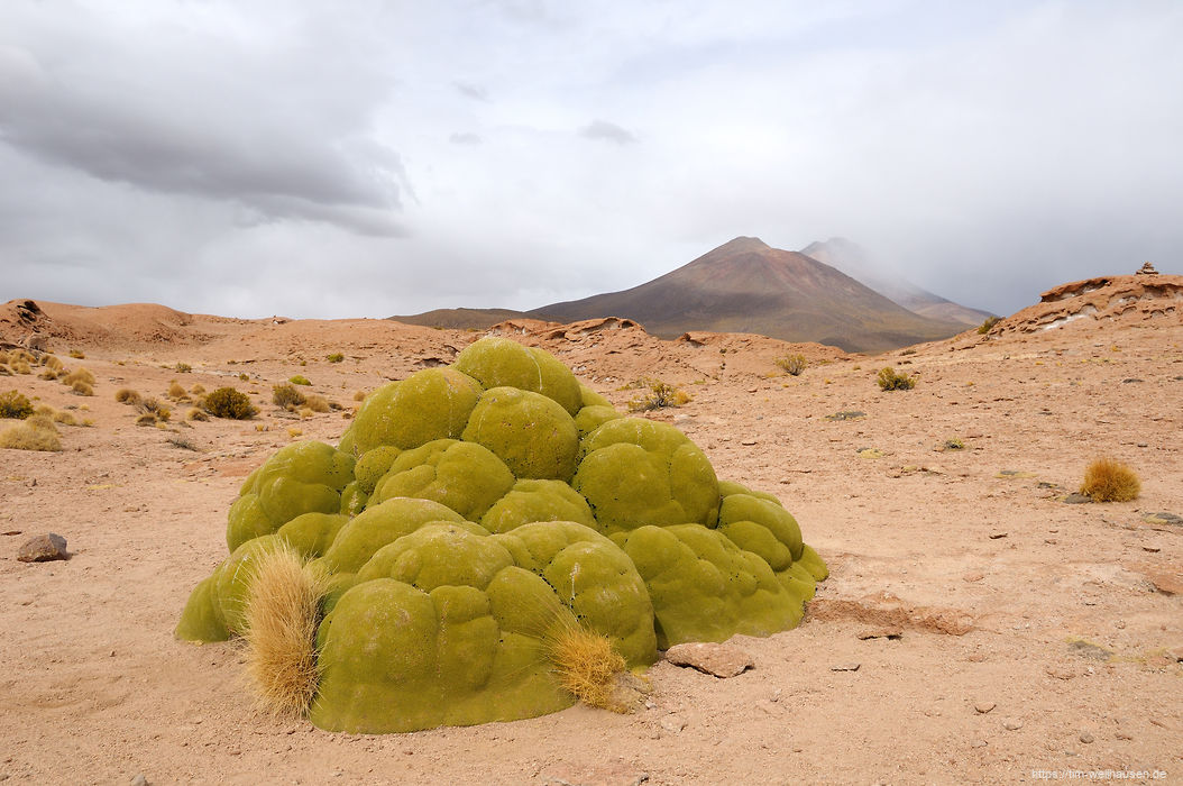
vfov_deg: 39.9
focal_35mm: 33
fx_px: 1083
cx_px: 592
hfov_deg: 57.3
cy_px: 393
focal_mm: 22
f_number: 11
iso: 200
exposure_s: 1/400
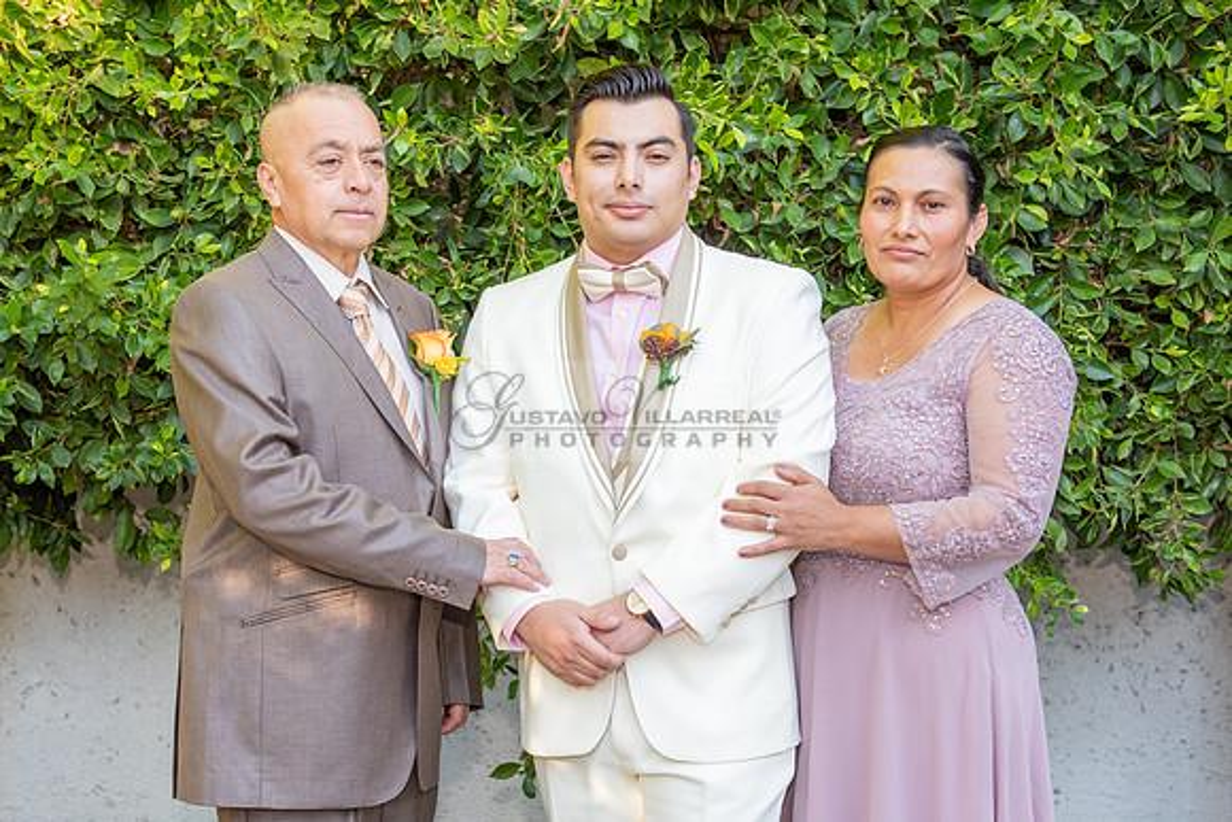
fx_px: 2086
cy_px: 500
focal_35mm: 61
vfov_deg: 22.3
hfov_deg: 32.9
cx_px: 566
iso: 320
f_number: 5
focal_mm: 48
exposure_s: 1/125
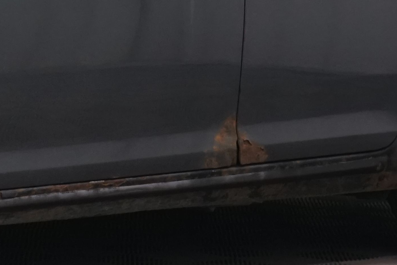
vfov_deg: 4.8
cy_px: -98
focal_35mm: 287
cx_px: -81
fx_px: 3165
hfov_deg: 7.1
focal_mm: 67
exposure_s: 1/20
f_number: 8
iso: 1250
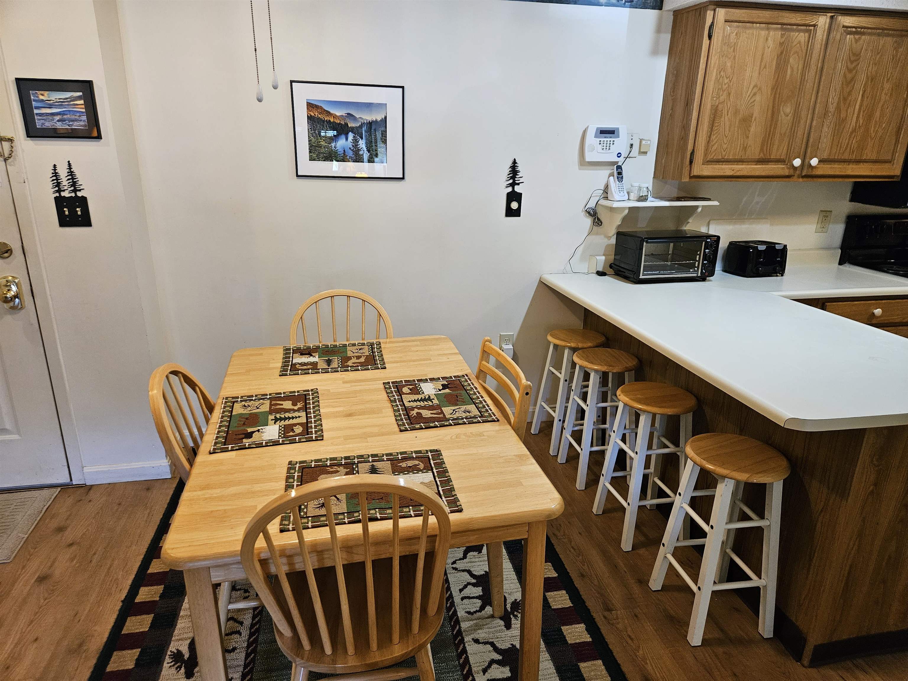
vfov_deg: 58.9
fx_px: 603
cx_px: 454
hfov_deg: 73.9
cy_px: 340
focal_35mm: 23
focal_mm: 5.4
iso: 400
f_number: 1.8
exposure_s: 1/120
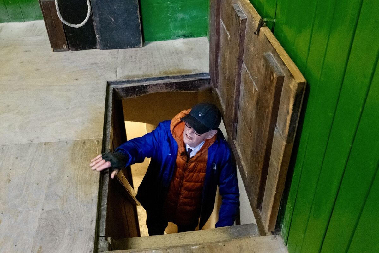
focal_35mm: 36
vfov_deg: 36.8
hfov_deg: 53.2
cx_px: 190
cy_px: 126
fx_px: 379
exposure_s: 1/60
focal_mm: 24
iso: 6400
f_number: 4
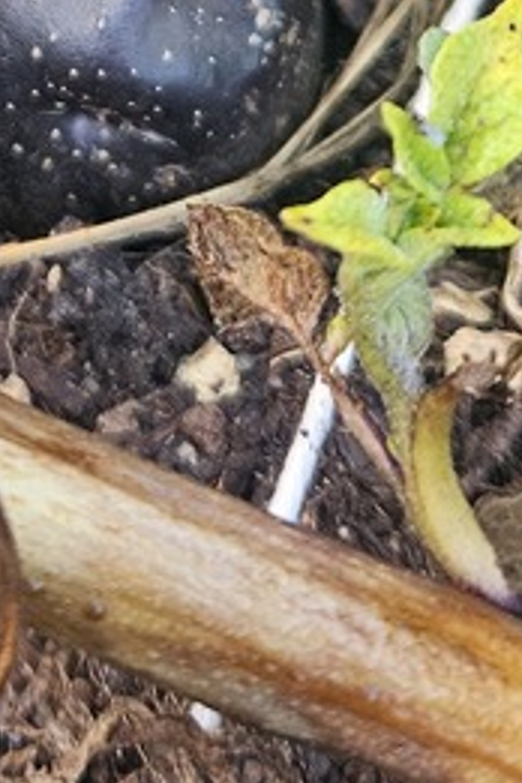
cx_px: 42
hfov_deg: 14.4
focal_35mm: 94
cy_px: -387
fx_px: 2044
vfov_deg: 19.1
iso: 400
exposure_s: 1/120
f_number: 1.8
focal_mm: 5.4
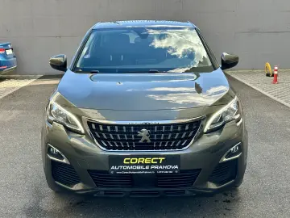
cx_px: 145
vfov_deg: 30.3
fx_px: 402
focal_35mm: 48
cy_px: 109
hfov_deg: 39.7
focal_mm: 6.86
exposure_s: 1/529
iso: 64
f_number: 1.78
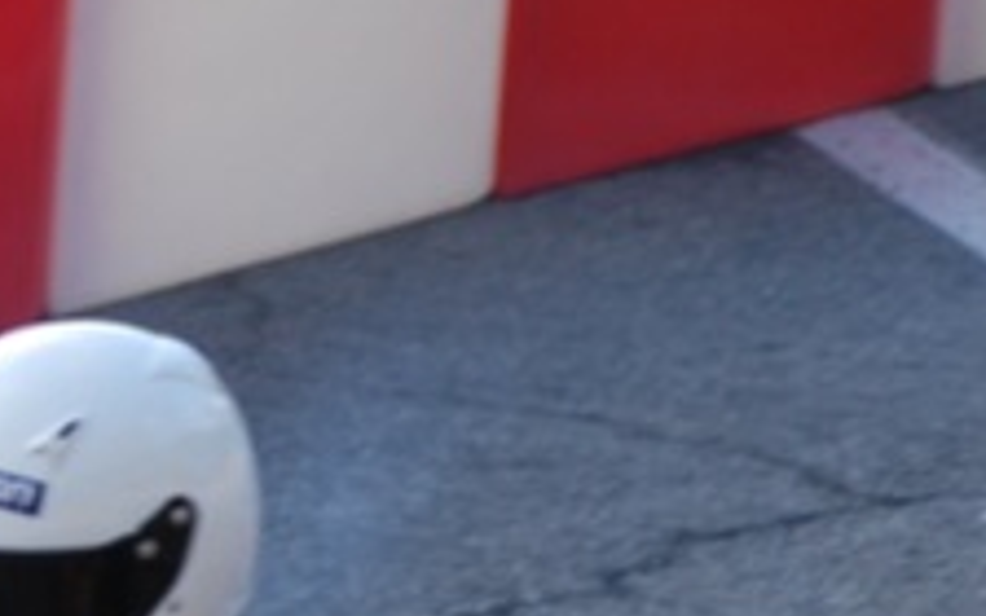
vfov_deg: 1.8
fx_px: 19706
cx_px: -832
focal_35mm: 733
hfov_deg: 2.9
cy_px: 411
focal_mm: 105
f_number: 4.8
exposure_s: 1/250
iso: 200
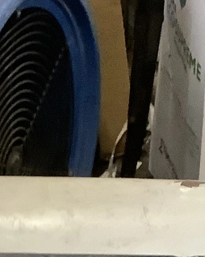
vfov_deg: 12.3
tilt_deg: -43.7
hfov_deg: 10.5
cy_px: 422
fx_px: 1116
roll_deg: -1.0
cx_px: 39
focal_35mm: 147
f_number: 2.4
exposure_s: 1/40
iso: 320
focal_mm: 3.3
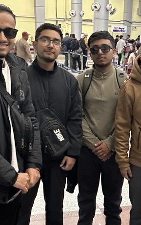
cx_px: 99
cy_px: 116
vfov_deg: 37.5
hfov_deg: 23.8
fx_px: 332
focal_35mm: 54
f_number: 1.9
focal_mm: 2.69
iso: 320
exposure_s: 1/25
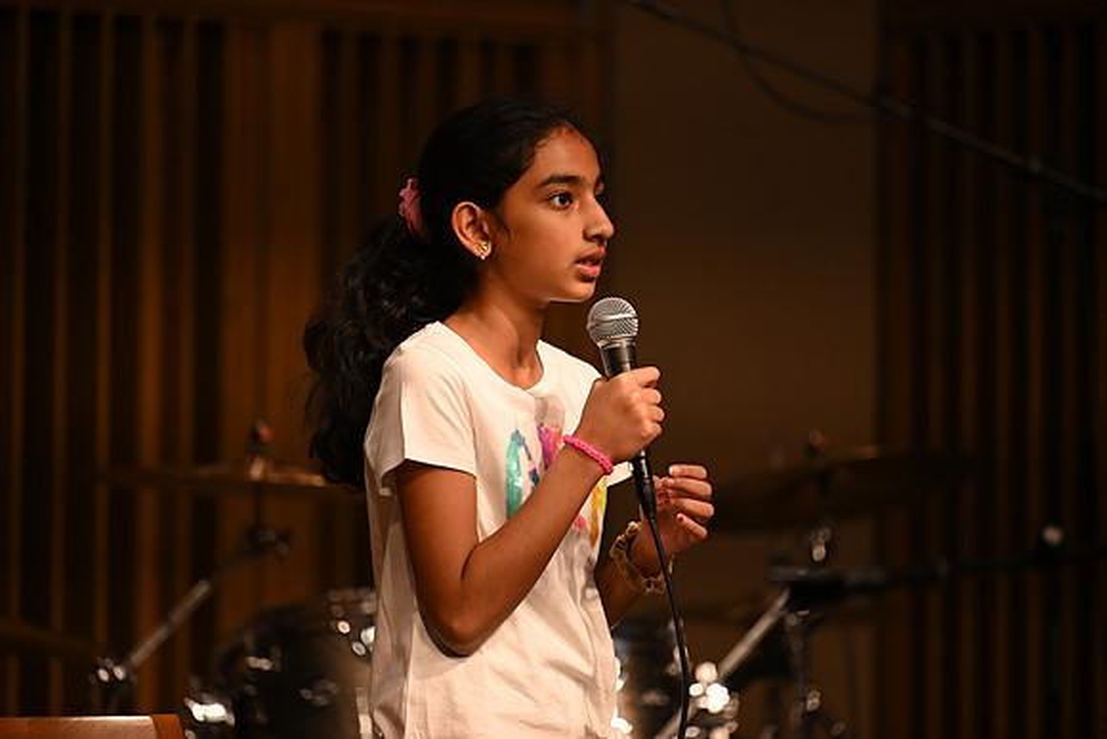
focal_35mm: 200
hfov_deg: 10.3
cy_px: 370
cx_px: 554
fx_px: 6151
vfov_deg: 6.9
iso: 1000
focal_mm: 200
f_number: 2.8
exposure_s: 1/400
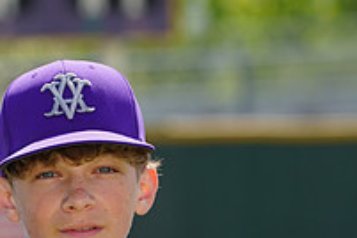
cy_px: 295
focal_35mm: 704
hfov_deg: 2.9
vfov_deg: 2.0
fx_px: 6981
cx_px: 23
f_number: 8
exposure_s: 1/250
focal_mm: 244
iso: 100
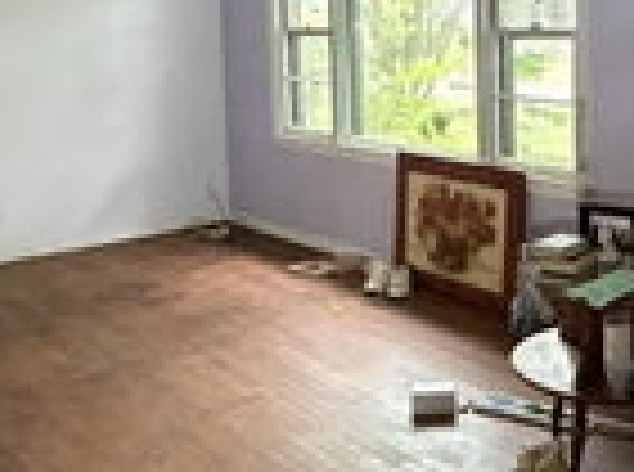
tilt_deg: -3.4
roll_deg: +1.7
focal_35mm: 51
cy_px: 90
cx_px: 463
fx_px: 932
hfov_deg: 36.8
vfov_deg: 27.8
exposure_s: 1/60
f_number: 2.2
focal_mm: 2.22
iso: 1250
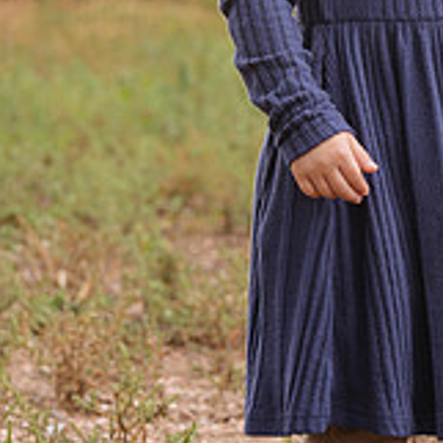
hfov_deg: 5.6
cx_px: 616
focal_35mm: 313
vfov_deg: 5.6
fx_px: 4532
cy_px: -12
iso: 200
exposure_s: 1/125
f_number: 5.6
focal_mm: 102
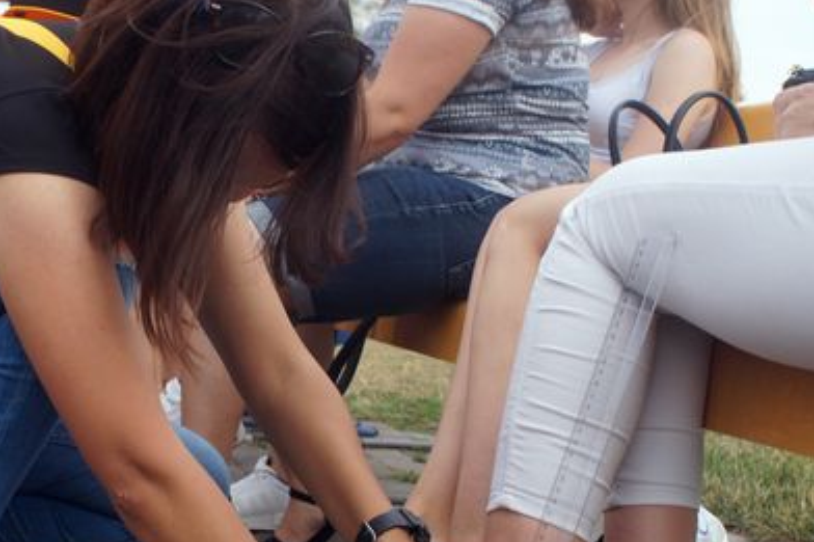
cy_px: 381
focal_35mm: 75
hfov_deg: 26.7
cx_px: 220
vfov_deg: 18.1
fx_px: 1695
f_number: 6.3
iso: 100
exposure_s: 1/125
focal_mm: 28
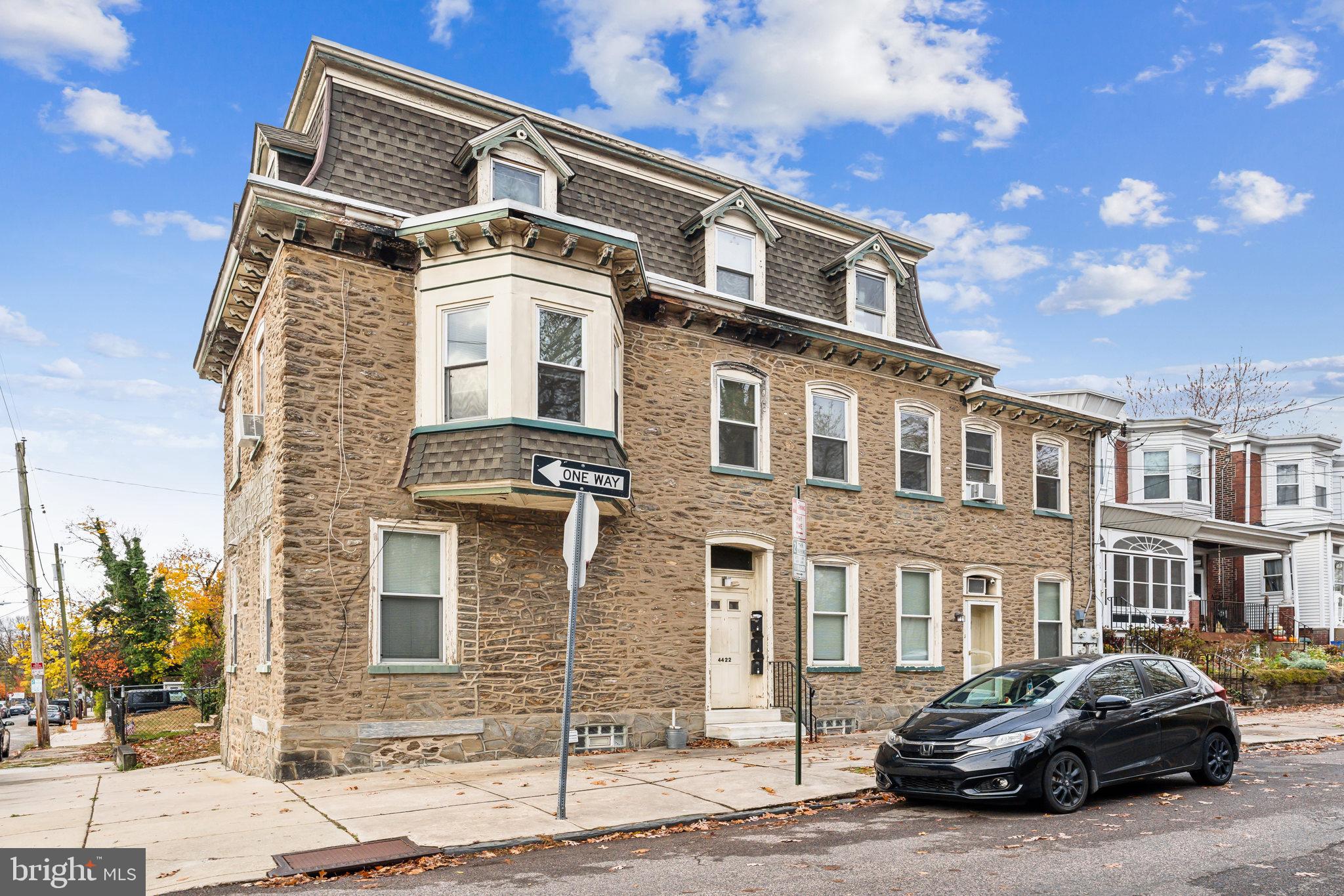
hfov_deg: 77.3
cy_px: 448
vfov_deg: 56.1
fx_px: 840
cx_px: 672
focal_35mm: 22
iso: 640
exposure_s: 1/160
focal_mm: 22.5
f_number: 11
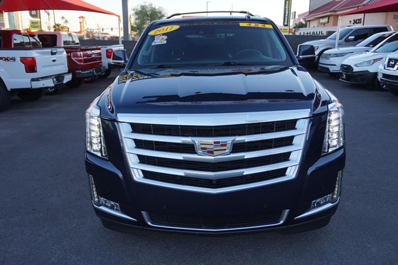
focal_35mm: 30
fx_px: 331
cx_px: 199
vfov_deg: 43.6
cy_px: 132
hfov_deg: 62.0
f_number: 4
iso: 100
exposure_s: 1/60
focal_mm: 20
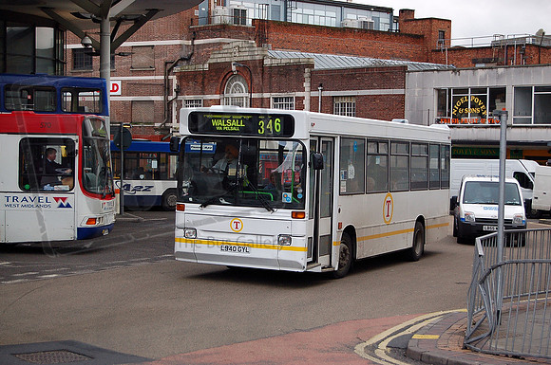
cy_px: 182
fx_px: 1100
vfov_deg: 18.9
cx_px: 276
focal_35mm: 72
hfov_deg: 28.1
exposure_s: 1/500
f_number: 5.6
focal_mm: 48
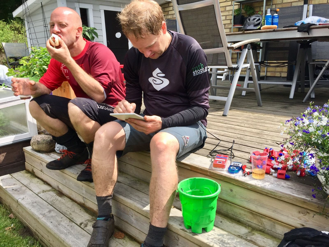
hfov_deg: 61.7
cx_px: 164
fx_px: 276
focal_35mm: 29
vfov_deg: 48.2
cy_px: 124
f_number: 2.2
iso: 32
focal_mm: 4.15
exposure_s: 1/1236
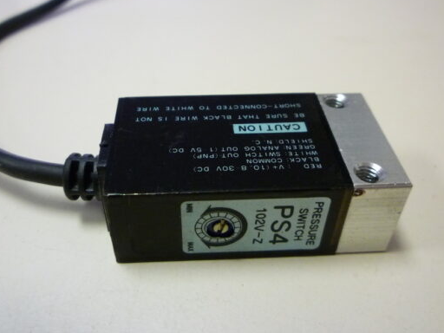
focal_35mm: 34
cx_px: 212
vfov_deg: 41.8
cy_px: 161
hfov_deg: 53.9
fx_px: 436
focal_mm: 5.2
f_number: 3.3
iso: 400
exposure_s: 1/25
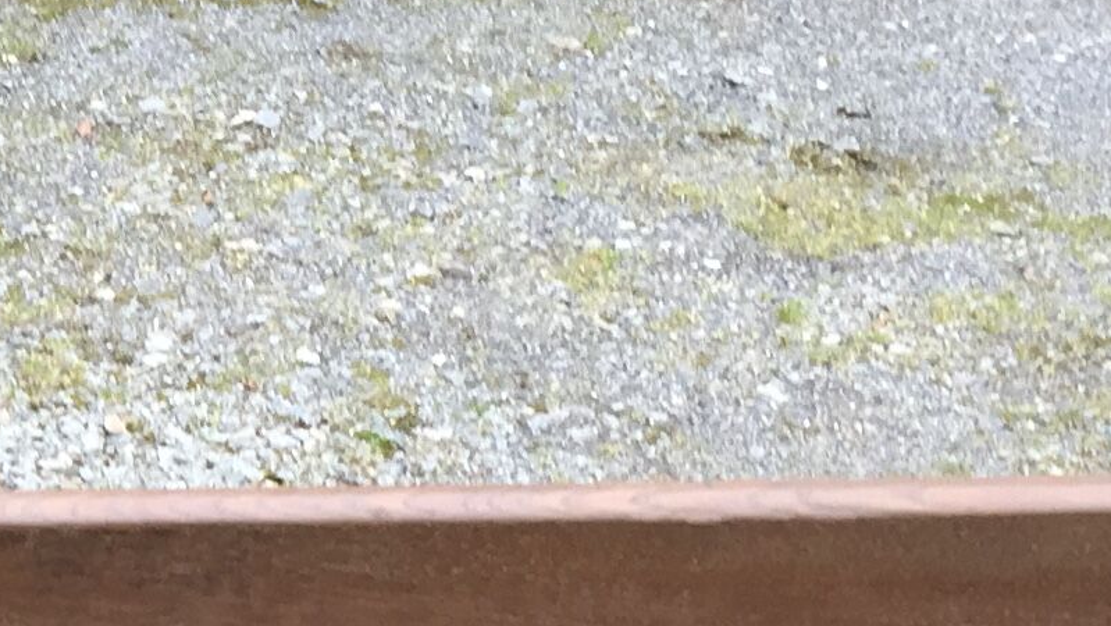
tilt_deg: -34.2
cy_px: 1173
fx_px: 3801
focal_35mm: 129
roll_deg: +4.2
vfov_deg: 9.0
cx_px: -546
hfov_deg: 15.4
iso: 40
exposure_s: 1/100
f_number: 2.2
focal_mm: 4.15
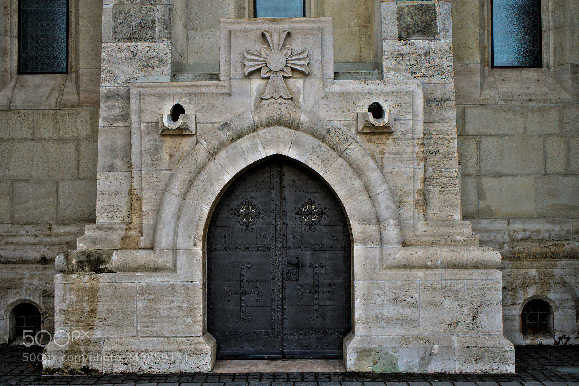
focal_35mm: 50
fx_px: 804
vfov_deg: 27.0
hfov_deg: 39.6
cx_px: 290
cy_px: 193
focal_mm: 50
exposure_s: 1/90
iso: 100
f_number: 6.7
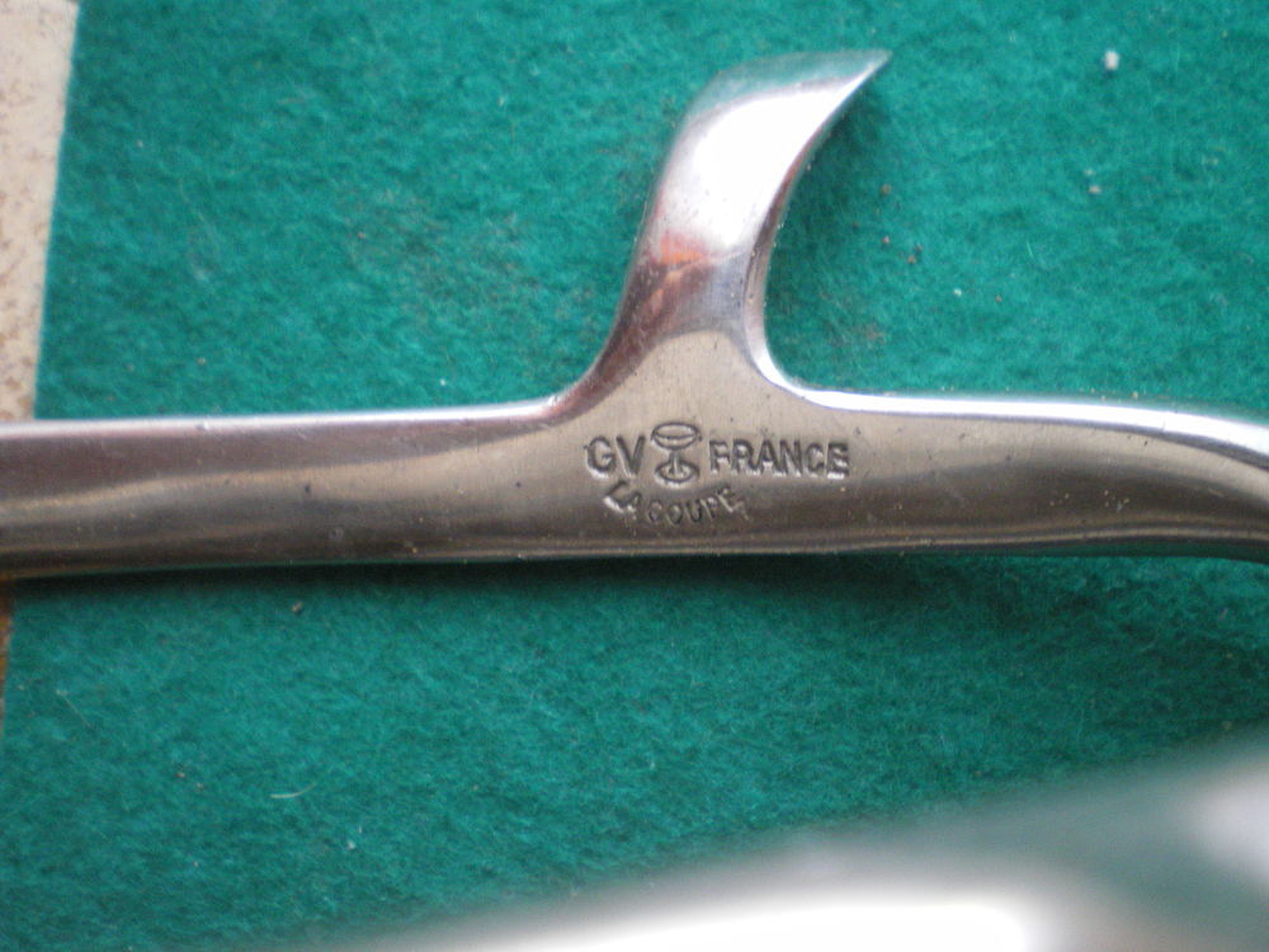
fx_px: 1393
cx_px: 634
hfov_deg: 49.0
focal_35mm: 38
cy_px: 476
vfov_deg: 37.7
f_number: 3.1
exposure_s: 1/30
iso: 400
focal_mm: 6.3
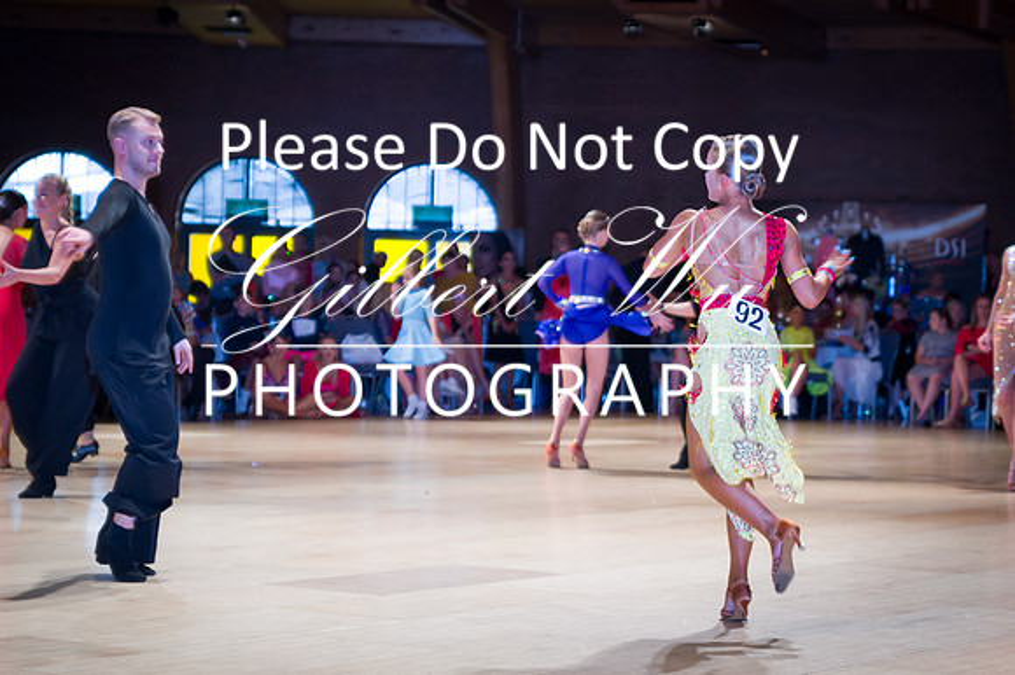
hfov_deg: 19.6
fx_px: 2924
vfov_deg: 13.2
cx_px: 752
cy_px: 415
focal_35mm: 104
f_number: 2.8
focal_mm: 70
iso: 400
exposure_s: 1/250
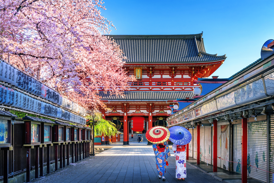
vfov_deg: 30.5
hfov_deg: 44.5
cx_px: 137
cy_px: 92
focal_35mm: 44
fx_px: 335
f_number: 9
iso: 100
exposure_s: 1/80
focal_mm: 44
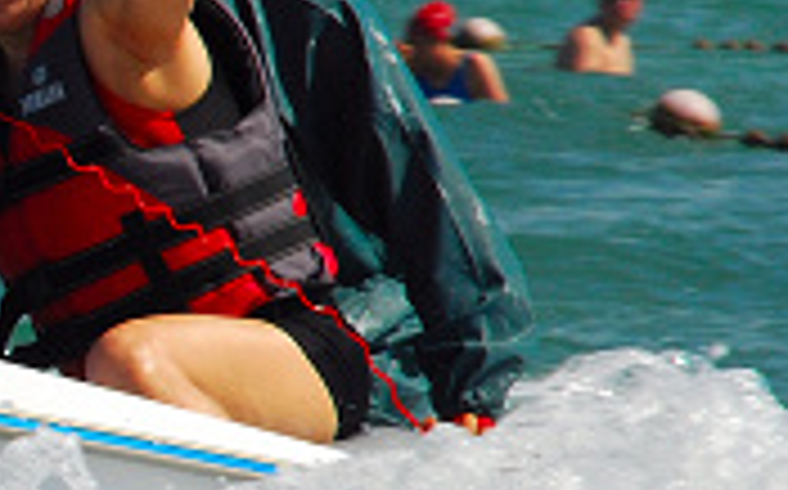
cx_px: -648
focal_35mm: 804
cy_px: 357
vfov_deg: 1.6
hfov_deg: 2.6
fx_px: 17249
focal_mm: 135
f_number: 16
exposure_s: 1/250
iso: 320
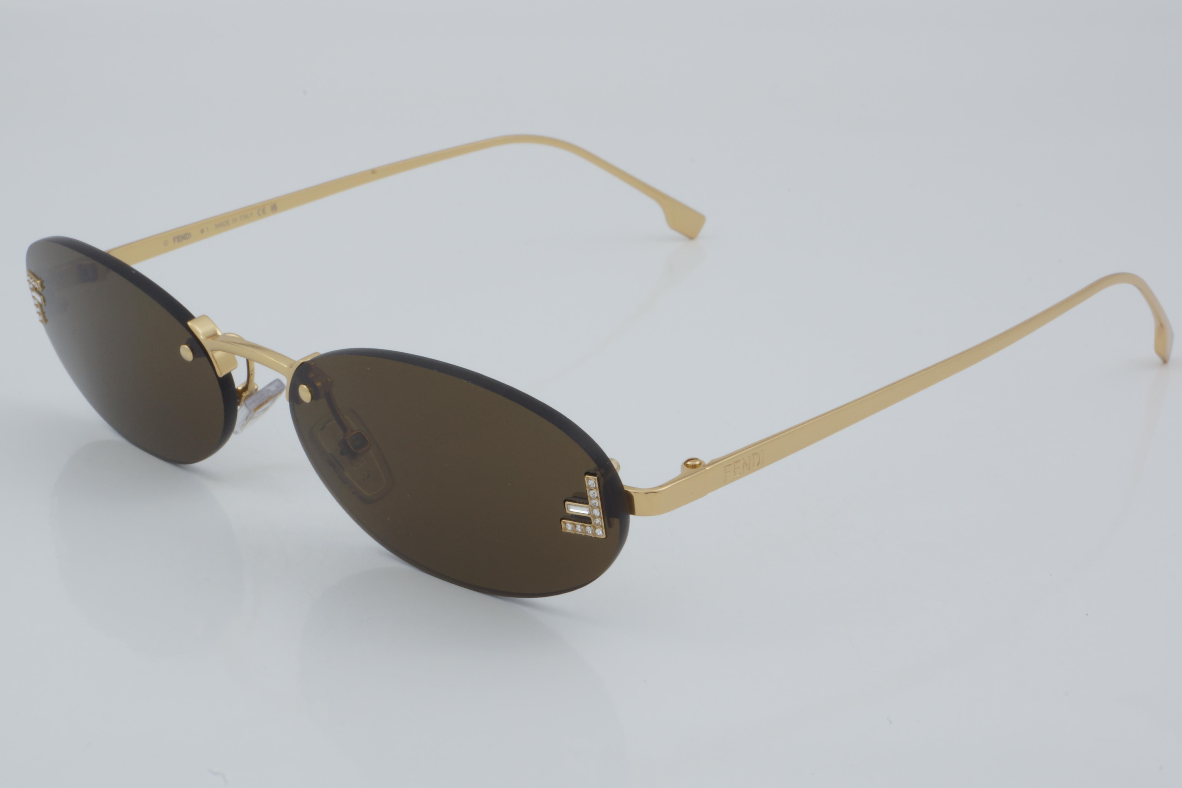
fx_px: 2462
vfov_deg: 18.2
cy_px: 394
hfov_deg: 27.0
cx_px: 591
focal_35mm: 75
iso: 100
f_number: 32
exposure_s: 1/4
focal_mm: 50
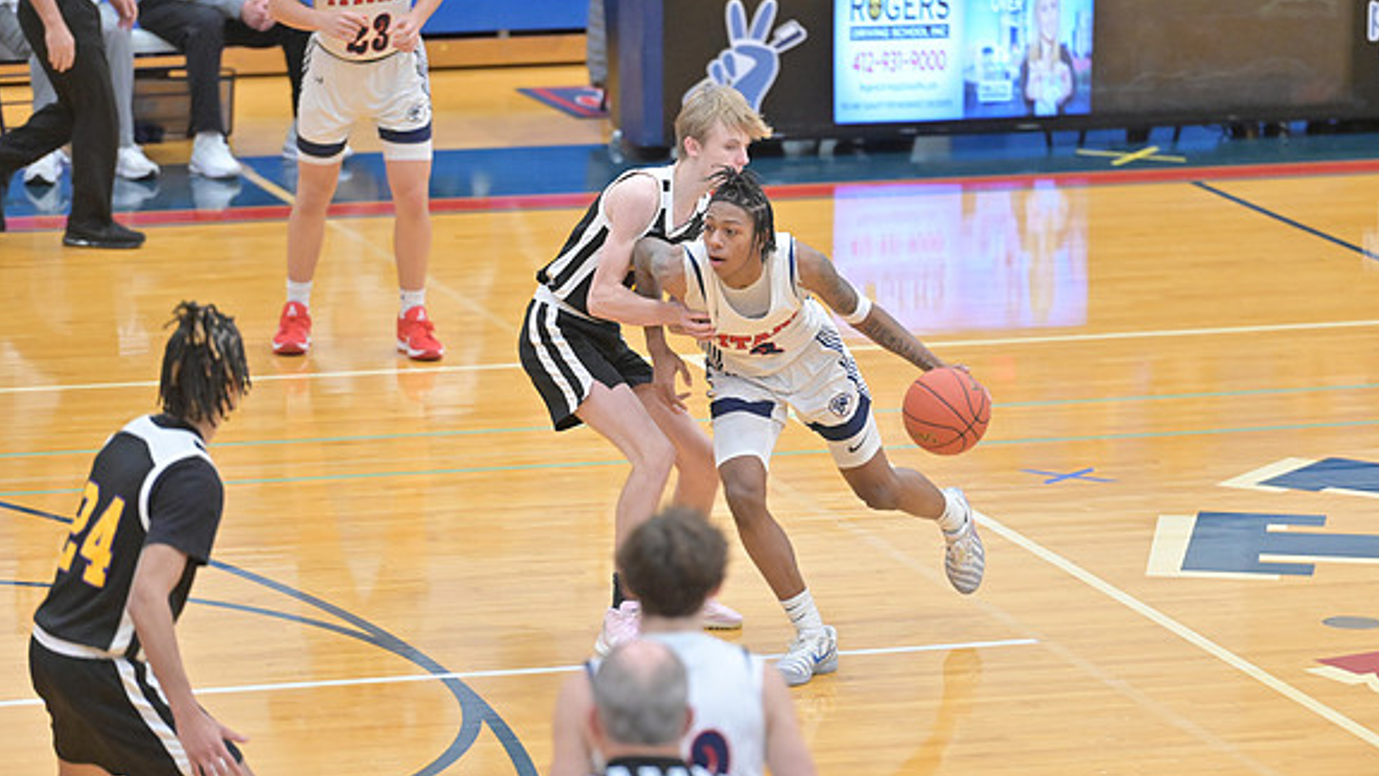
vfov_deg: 5.8
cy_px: 340
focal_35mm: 211
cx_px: 690
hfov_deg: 10.2
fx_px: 7715
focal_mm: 200
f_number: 4
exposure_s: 1/800
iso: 8000
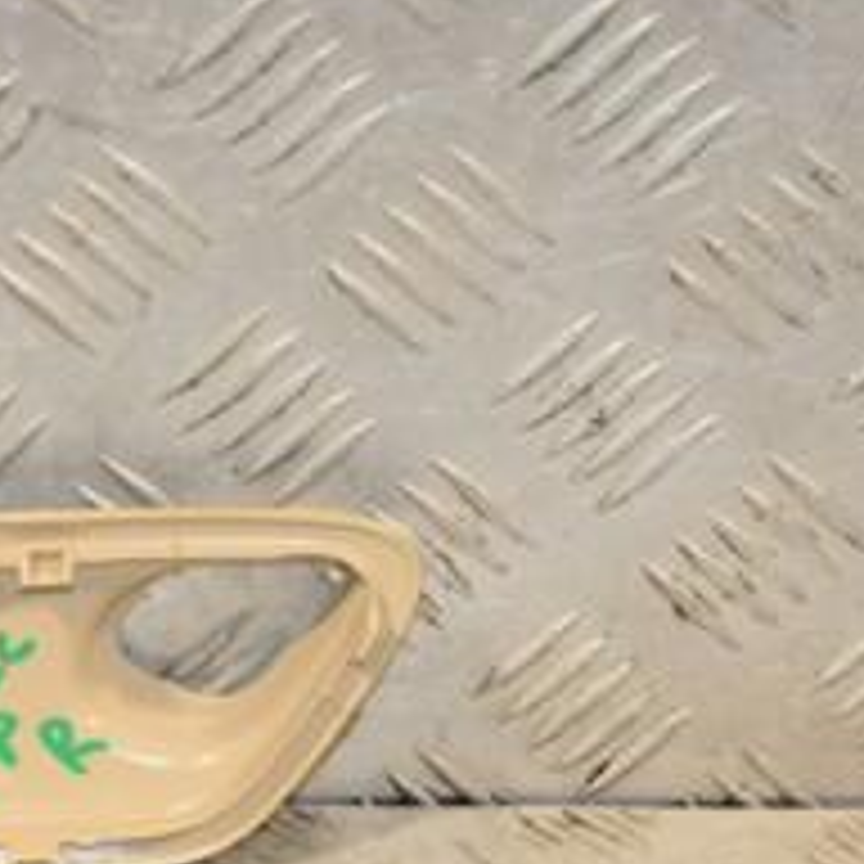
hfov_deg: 8.7
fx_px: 5619
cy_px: 630
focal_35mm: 199
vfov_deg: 8.8
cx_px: 4
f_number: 7.1
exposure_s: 1/200
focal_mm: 50
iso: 800
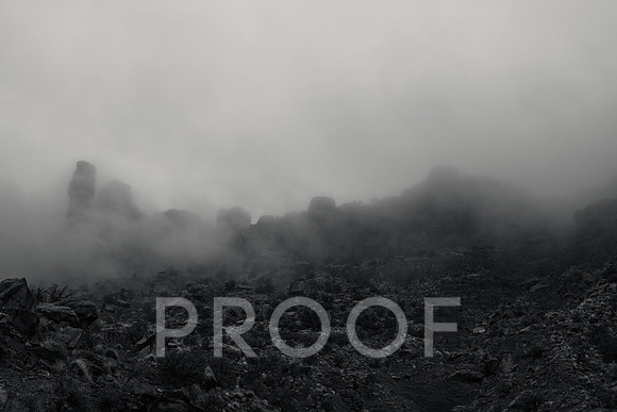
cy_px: 206
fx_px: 978
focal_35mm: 57
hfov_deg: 35.0
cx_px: 299
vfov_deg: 23.8
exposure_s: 1/200
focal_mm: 54
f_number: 7.1
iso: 200
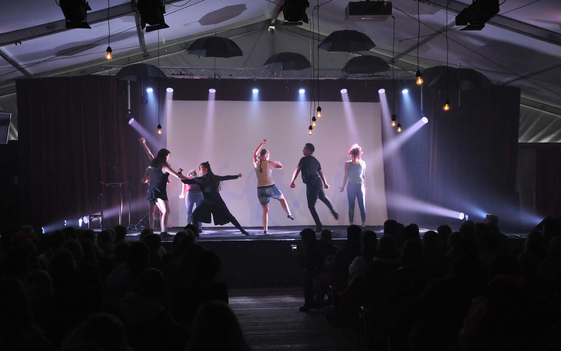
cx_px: 280
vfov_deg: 26.3
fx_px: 749
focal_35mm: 49
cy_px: 175
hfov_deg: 41.0
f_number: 4.2
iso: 2000
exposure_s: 1/100
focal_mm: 32
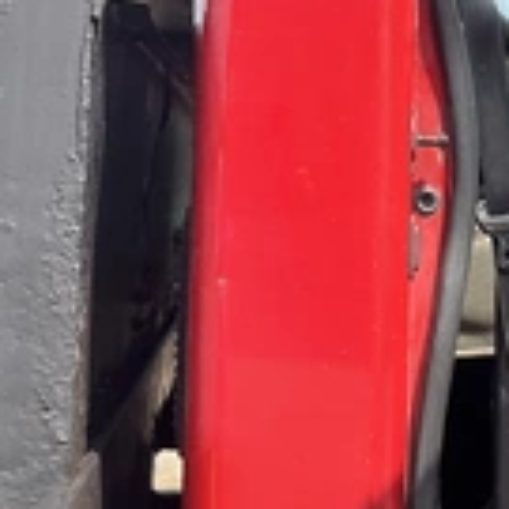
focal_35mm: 76
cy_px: 124
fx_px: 1264
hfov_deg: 21.5
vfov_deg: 22.5
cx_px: 566
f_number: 1.8
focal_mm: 3
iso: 25
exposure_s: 1/709
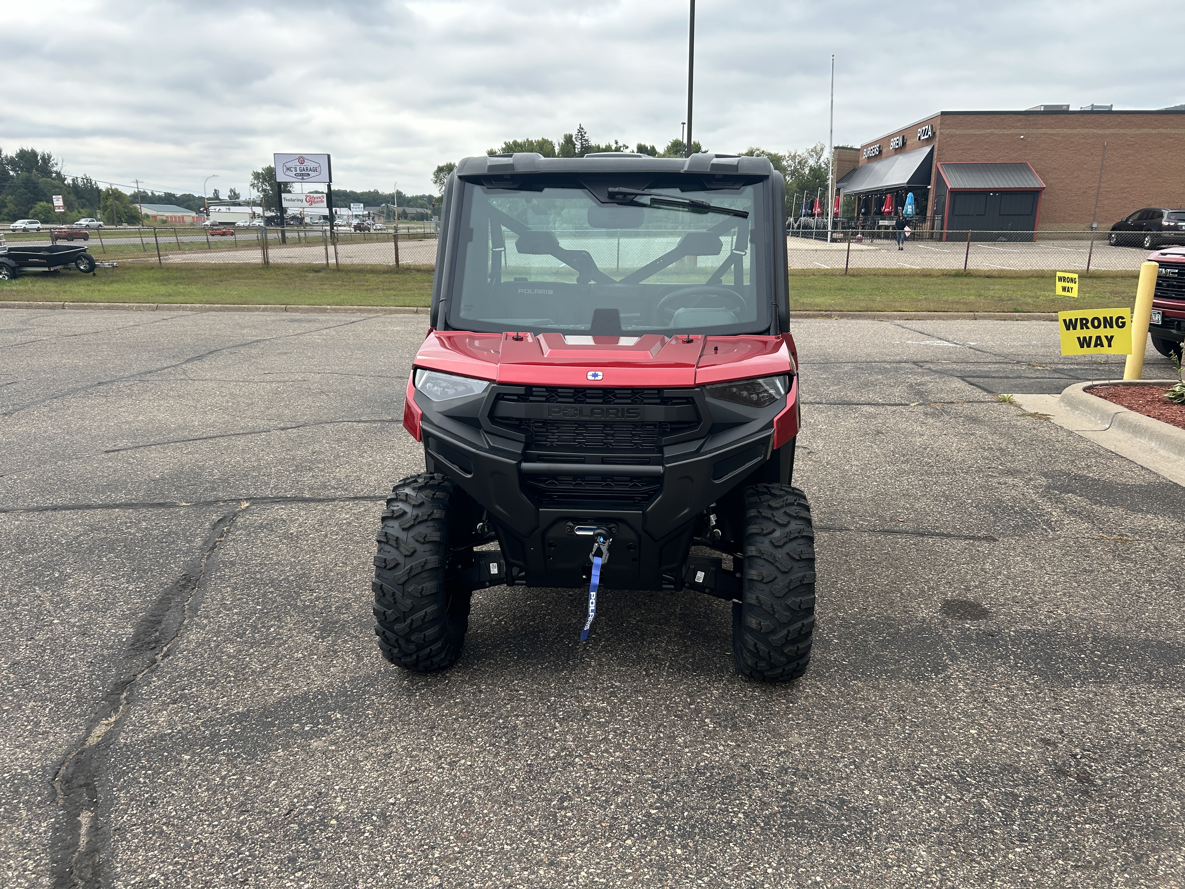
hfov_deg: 67.3
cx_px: 592
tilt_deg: -13.7
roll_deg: -0.8
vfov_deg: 53.1
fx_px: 890
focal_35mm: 26
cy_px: 444
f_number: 1.5
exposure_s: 1/1597
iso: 50
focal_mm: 5.7
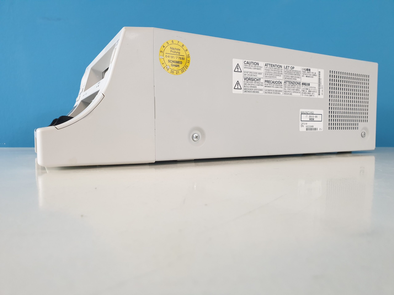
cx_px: 197
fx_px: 296
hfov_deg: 67.3
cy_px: 148
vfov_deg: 53.1
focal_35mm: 26
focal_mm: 4.3
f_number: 2.4
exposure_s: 1/50
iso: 320
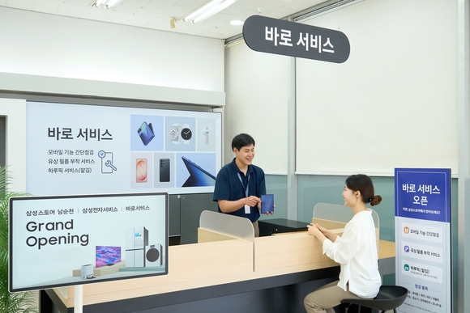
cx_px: 235
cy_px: 156
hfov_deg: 54.4
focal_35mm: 35
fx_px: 457
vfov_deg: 37.9
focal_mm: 23.7
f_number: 6.3
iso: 640
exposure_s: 1/100
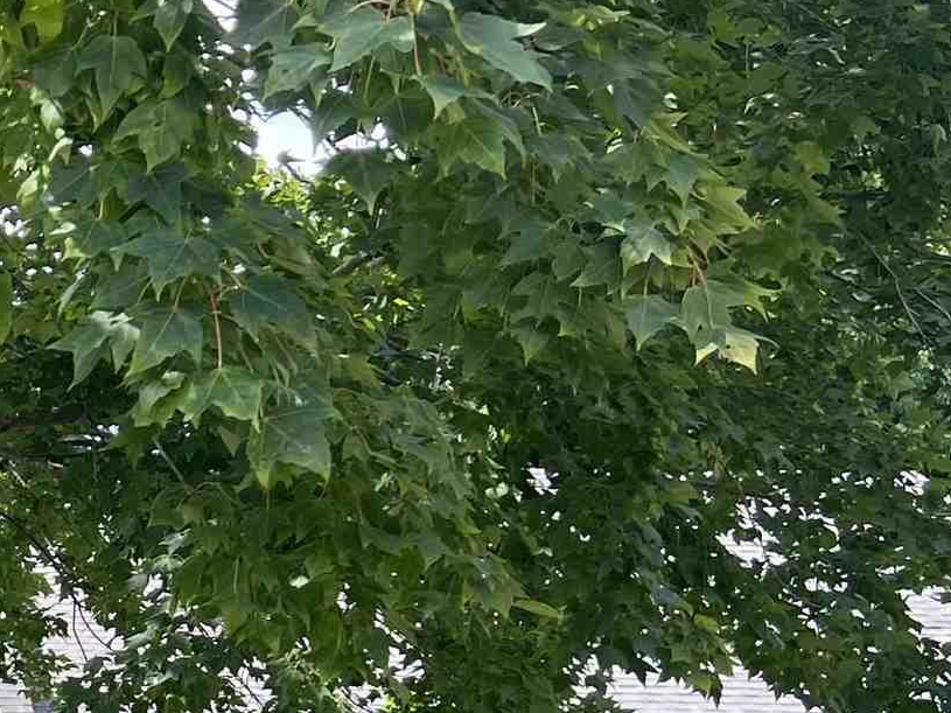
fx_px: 2692
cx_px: -506
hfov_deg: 17.8
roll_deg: -2.0
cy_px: 910
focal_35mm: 98
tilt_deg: -2.1
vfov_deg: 14.5
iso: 50
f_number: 1.5
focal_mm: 5.7
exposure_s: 1/646
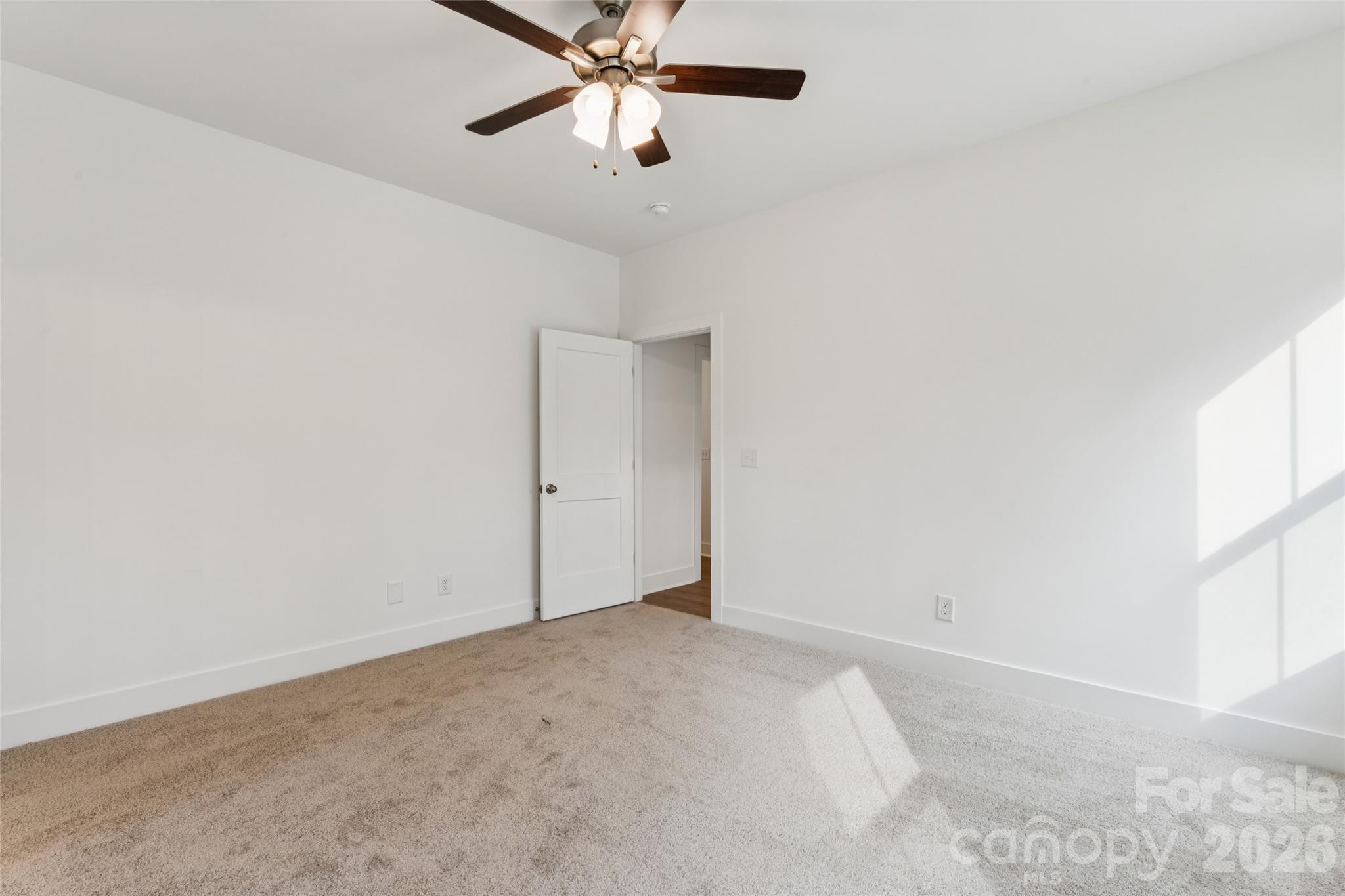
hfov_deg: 96.0
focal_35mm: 16
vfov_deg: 73.1
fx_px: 605
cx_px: 672
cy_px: 448
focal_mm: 16.2
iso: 100
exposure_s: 1/4
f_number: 13
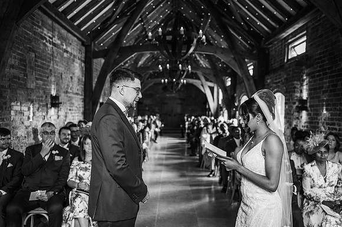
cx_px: 171
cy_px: 114
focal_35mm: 35
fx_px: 332
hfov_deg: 54.5
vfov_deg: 37.8
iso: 1000
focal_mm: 35
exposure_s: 1/200
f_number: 2.2
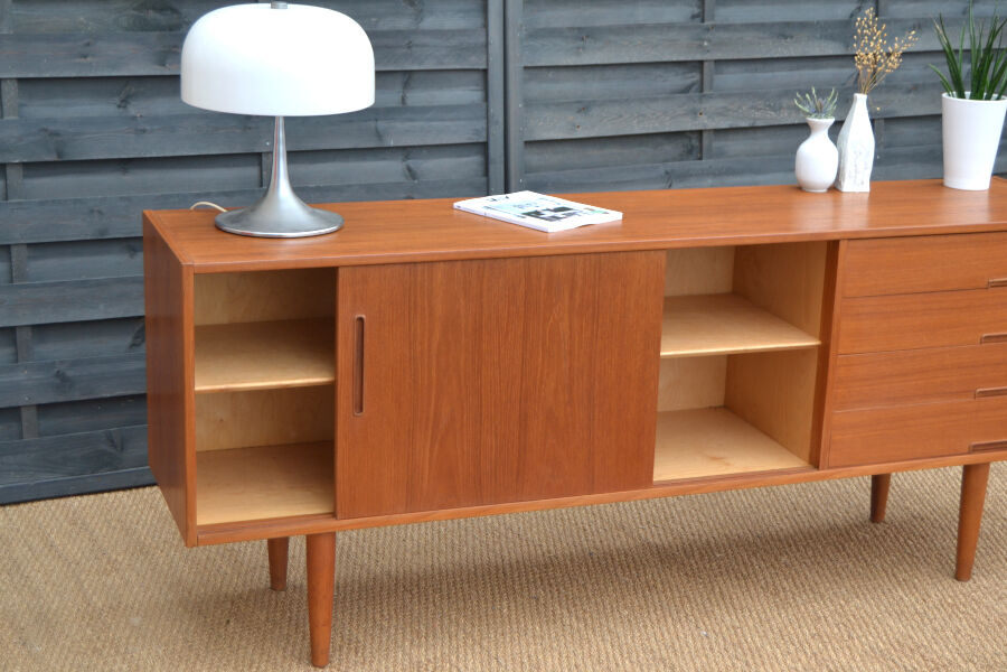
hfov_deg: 33.4
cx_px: 504
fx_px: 1678
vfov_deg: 22.6
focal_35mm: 60
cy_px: 336
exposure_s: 1/125
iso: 280
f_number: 5
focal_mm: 40
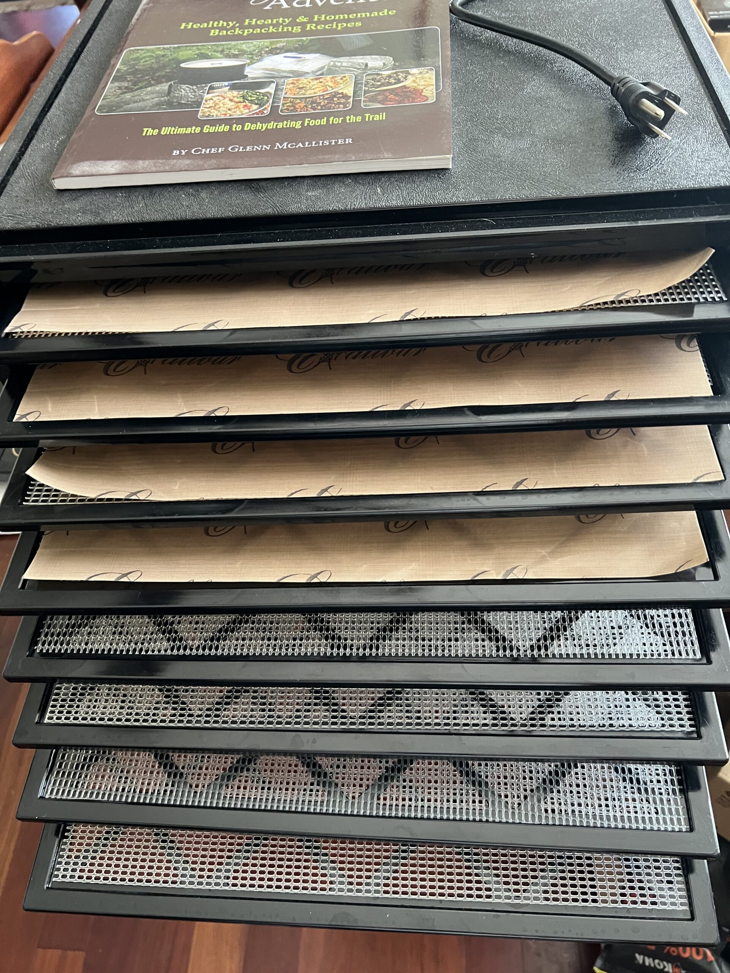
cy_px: 486
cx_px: 365
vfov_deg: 67.3
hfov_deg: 53.1
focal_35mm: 26
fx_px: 731
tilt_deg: -50.5
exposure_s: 1/60
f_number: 1.5
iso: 250
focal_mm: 5.7
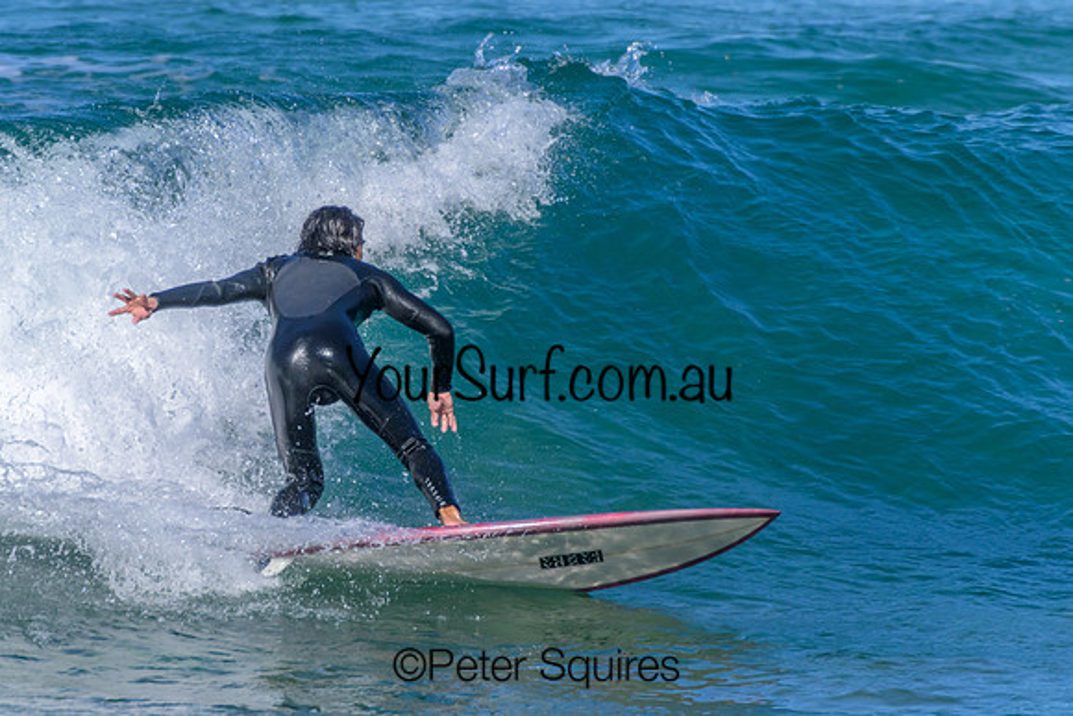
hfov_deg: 2.3
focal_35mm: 881
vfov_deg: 1.6
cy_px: 325
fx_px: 26269
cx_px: 502
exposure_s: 1/2000
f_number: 11
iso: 1100
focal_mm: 800
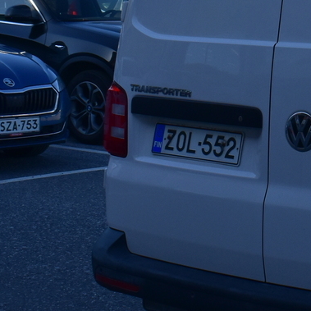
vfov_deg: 14.4
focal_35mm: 120
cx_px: 444
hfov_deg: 13.8
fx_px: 1220
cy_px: 62
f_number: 11
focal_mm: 22
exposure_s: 1/350
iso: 400
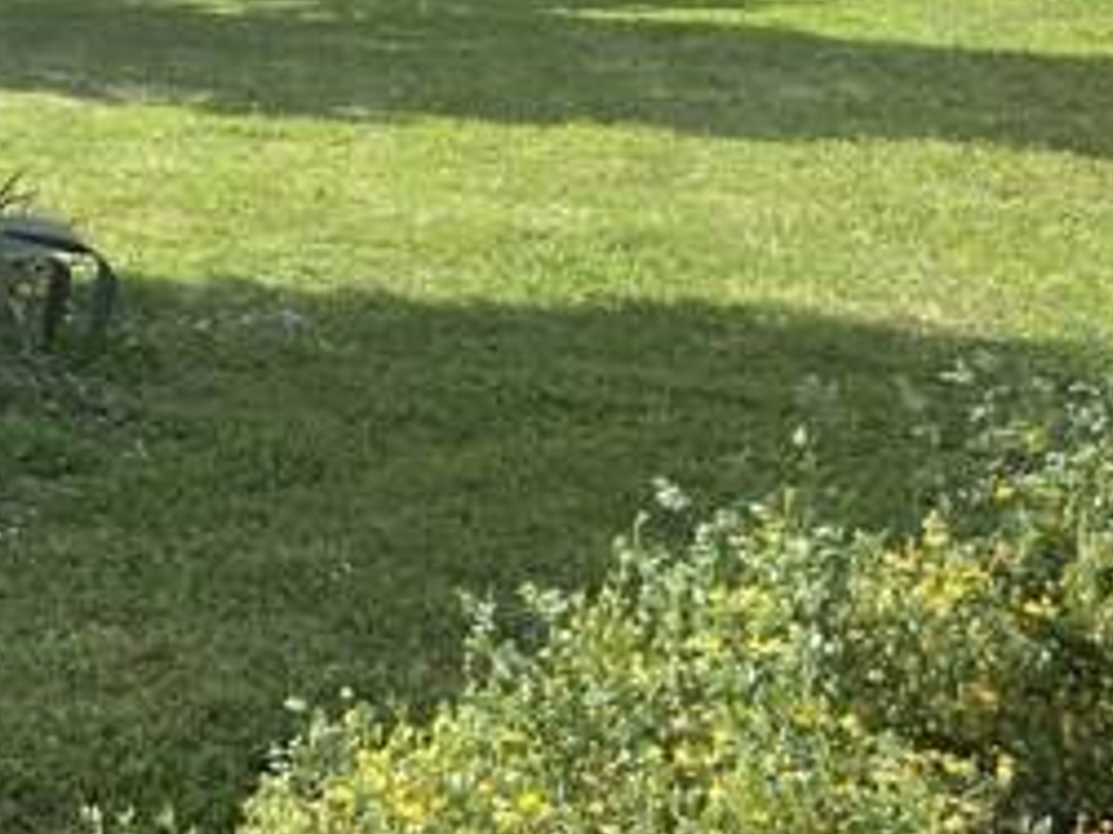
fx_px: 2667
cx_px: -284
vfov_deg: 17.6
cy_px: 120
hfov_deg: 21.6
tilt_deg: -7.2
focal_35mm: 83
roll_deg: -1.8
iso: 50
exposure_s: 1/1458
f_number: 1.6
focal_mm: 5.1
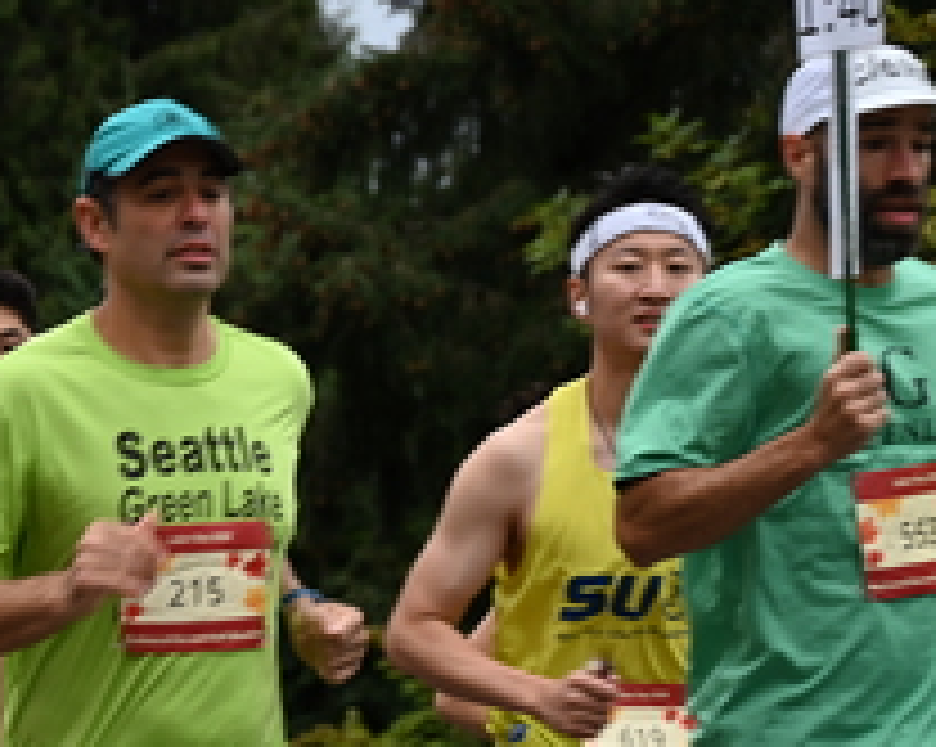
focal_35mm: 226
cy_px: 767
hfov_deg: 8.5
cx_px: -225
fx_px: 6255
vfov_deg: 6.8
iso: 400
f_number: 6.3
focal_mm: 91
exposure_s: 1/200
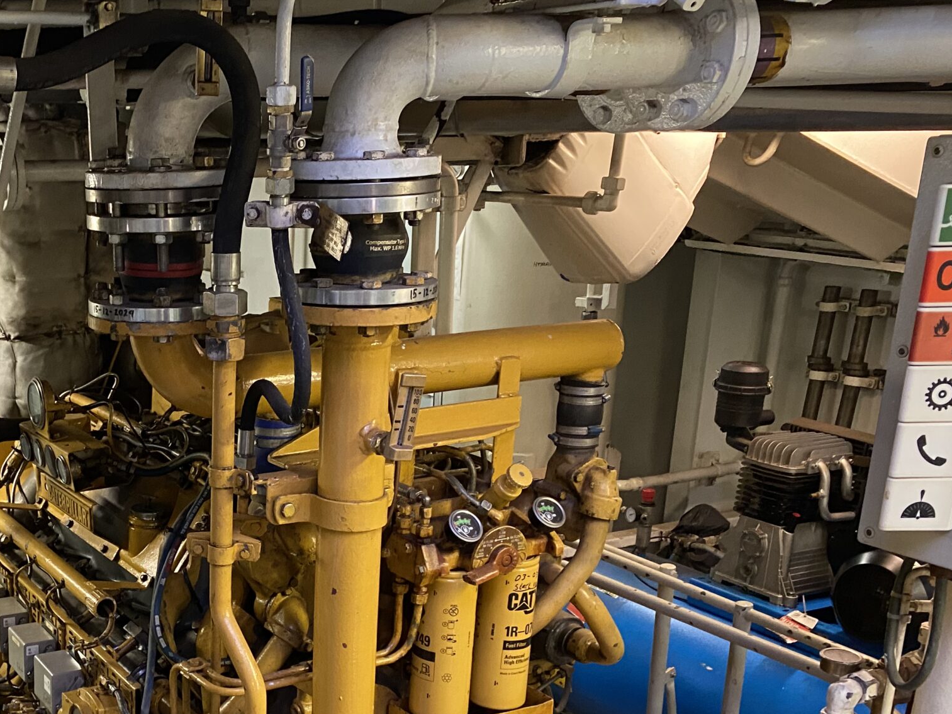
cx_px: 189
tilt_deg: -20.3
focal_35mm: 44
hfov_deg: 41.1
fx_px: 1210
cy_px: 562
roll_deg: +0.4
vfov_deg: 32.1
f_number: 1.8
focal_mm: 4.25
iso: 320
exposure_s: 1/50
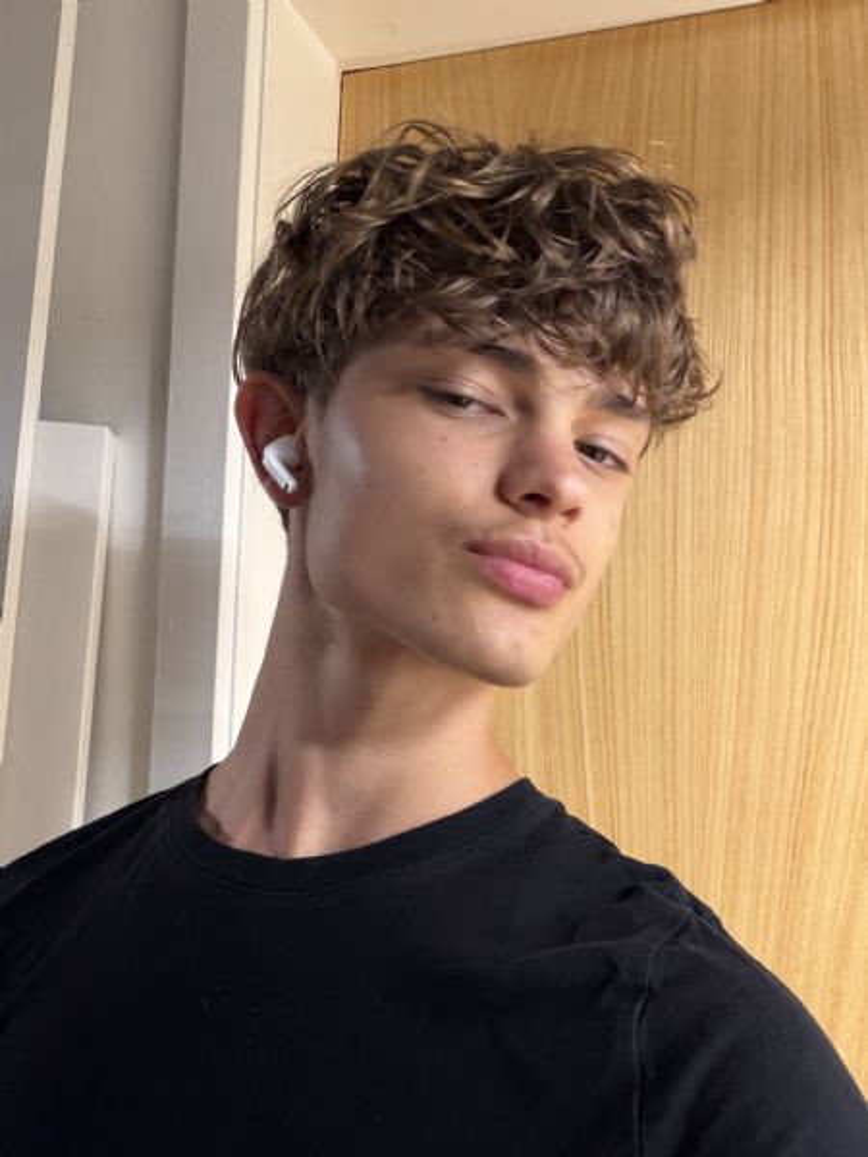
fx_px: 1003
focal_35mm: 30
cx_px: 434
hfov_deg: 46.8
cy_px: 578
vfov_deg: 60.0
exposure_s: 1/33
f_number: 1.9
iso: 320
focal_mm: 2.71
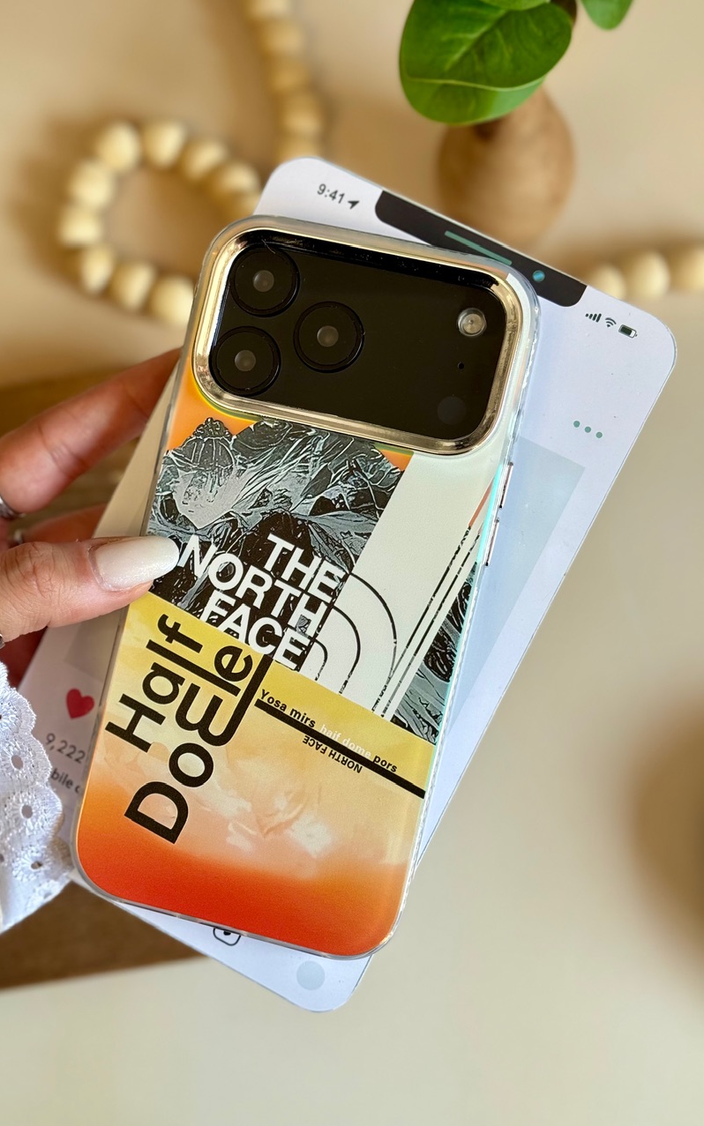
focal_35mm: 51
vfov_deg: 39.6
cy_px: 563
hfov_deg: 25.3
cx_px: 281
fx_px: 1566
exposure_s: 1/169
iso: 64
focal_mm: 6.76
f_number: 1.78
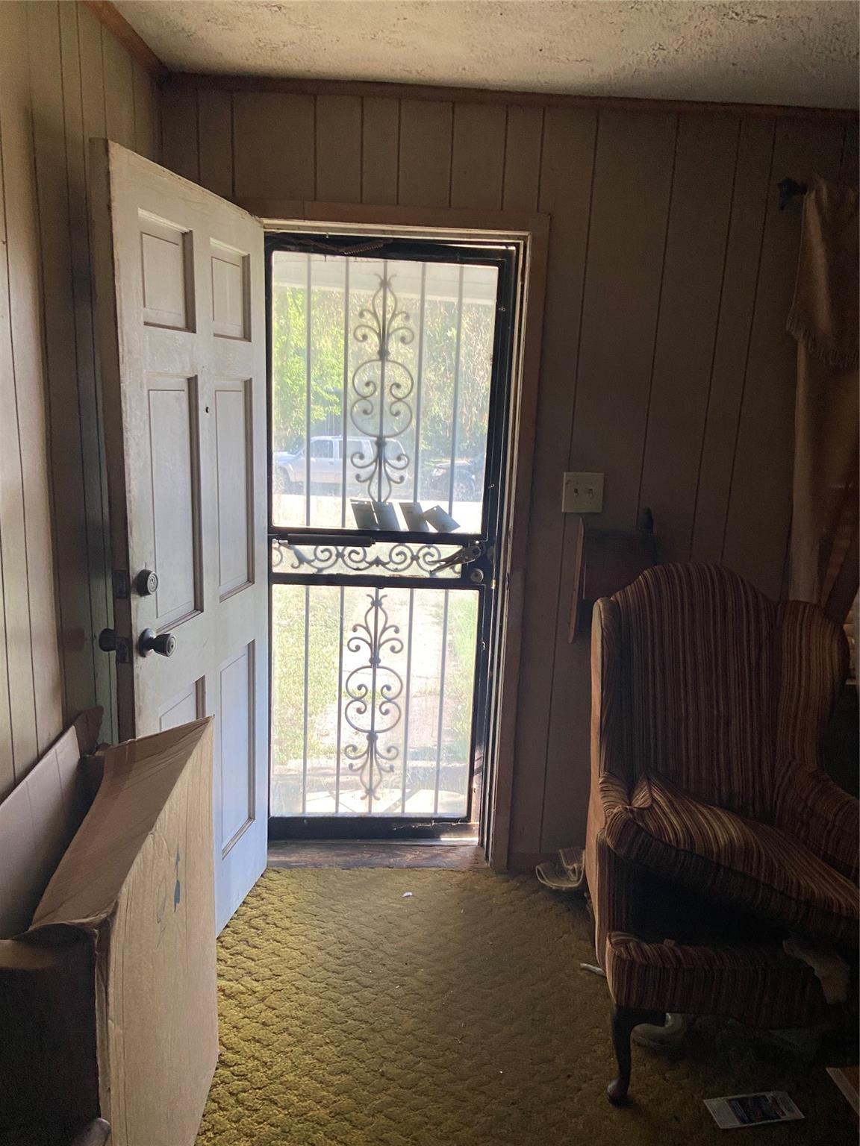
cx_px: 430
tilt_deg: -12.2
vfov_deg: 67.3
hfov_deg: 53.1
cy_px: 573
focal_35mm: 26
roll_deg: -1.7
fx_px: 861
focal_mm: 4.25
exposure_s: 1/60
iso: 160
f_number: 1.8
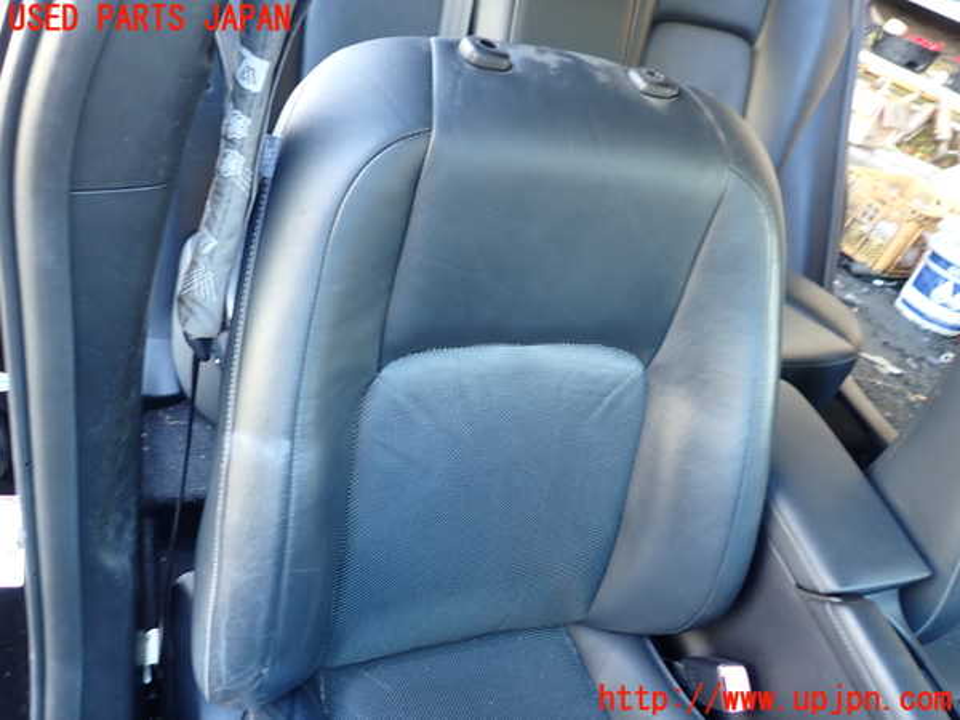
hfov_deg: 69.4
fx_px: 693
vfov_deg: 54.9
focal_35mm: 25
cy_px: 360
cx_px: 480
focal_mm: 4.5
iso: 200
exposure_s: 1/30
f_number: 2
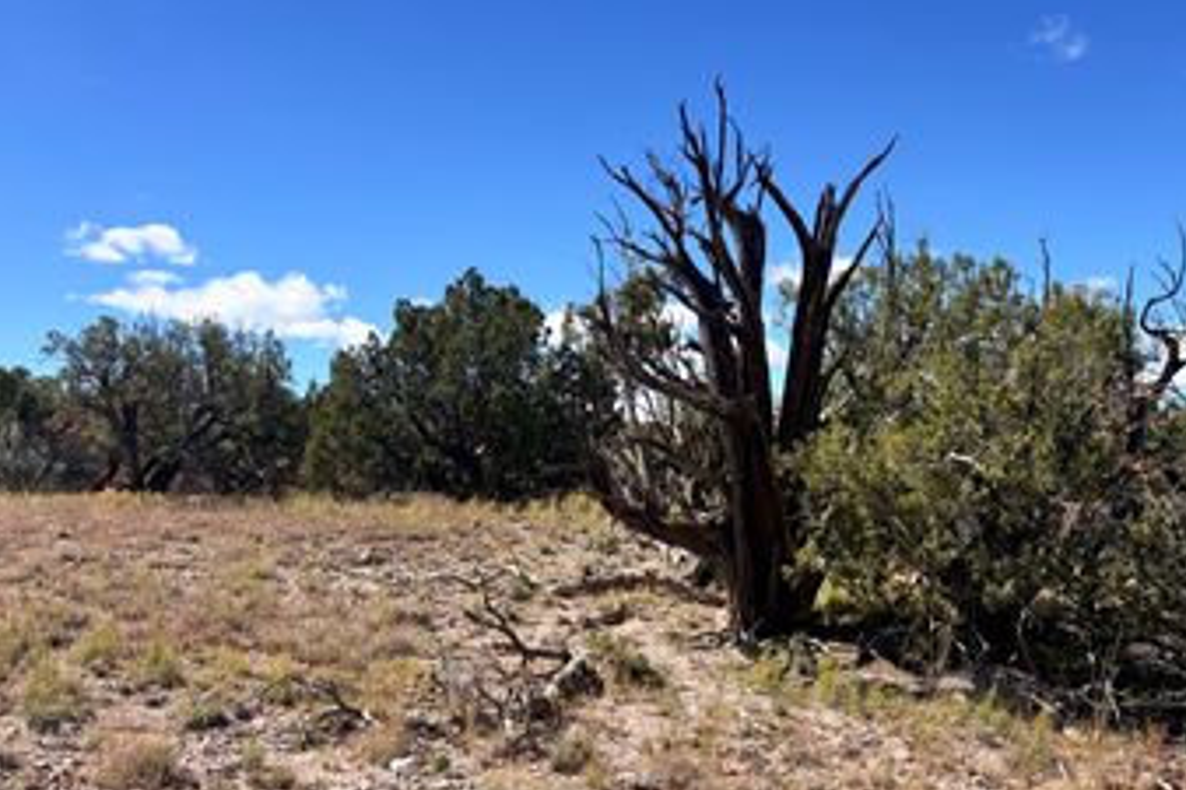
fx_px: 1317
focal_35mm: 40
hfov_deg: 48.1
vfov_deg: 33.4
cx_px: 733
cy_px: 363
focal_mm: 5.96
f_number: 1.6
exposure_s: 1/3106
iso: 50
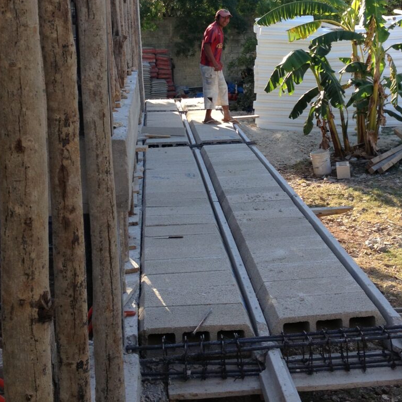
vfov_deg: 27.4
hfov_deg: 27.7
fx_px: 815
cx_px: 222
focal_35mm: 62
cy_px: 110
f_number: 2.4
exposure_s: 1/480
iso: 50
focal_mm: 4.28
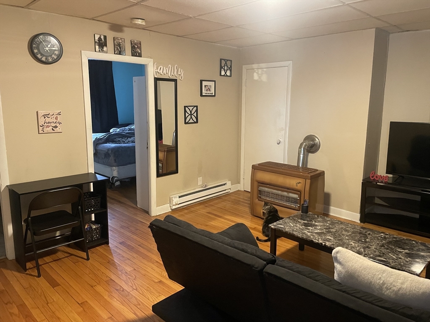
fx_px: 323
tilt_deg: -9.5
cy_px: 161
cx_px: 215
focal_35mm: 26
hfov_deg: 67.3
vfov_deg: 53.1
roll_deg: +0.2
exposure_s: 1/40
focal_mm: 4.2
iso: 500
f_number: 1.6
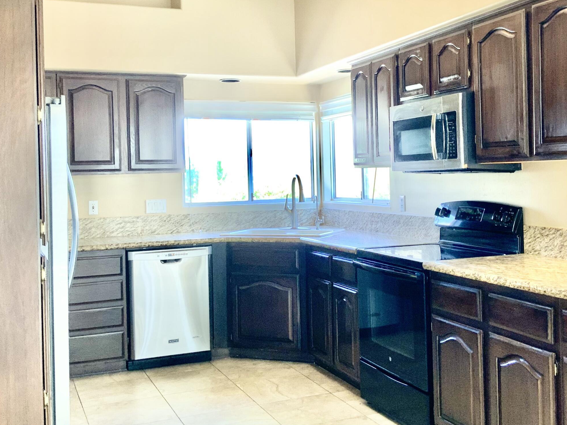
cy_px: 173
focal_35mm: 44
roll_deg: +1.6
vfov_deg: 32.8
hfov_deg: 42.8
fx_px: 721
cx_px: 331
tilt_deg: +0.4
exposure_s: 1/60
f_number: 1.8
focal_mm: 3
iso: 50
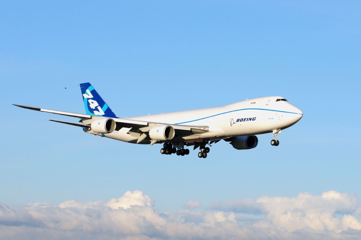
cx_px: 180
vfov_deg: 11.4
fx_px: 1203
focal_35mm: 120
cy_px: 120
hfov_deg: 17.1
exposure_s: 1/800
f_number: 9
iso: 400
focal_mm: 80
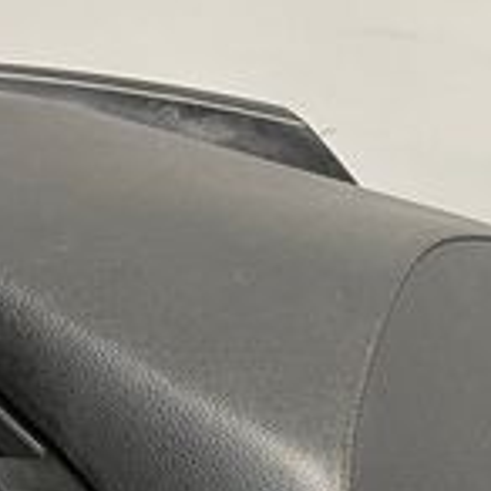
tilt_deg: -29.1
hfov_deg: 16.8
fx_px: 1621
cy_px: 447
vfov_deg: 17.0
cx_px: 498
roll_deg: -0.5
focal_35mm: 101
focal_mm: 5.1
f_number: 1.6
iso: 100
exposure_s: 1/50
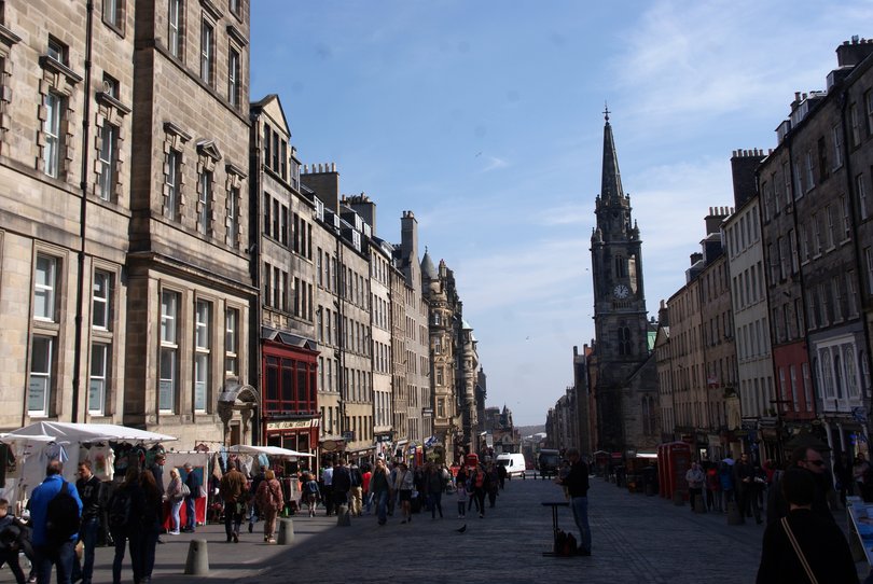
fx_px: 1020
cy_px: 292
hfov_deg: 46.4
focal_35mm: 42
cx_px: 436
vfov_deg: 32.0
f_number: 11
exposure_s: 1/250
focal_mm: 28
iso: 100
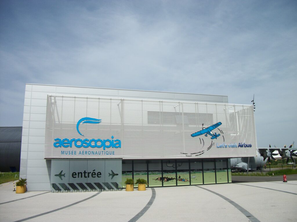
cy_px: 111
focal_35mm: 32
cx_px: 148
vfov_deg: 44.1
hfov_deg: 56.9
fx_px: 274
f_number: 8.8
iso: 80
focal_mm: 5.7
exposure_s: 1/320
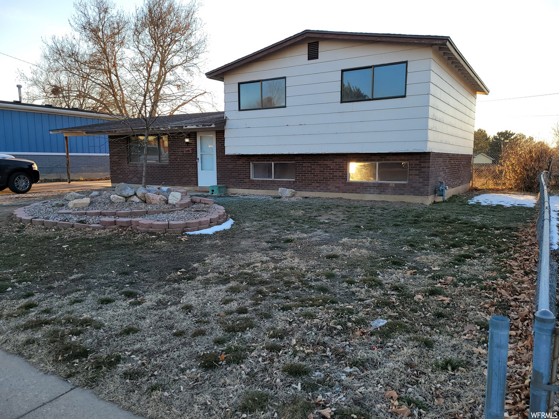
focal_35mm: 26
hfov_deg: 67.3
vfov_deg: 53.1
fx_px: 420
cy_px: 210
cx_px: 280
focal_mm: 5.4
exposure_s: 1/425
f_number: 1.8
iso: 40
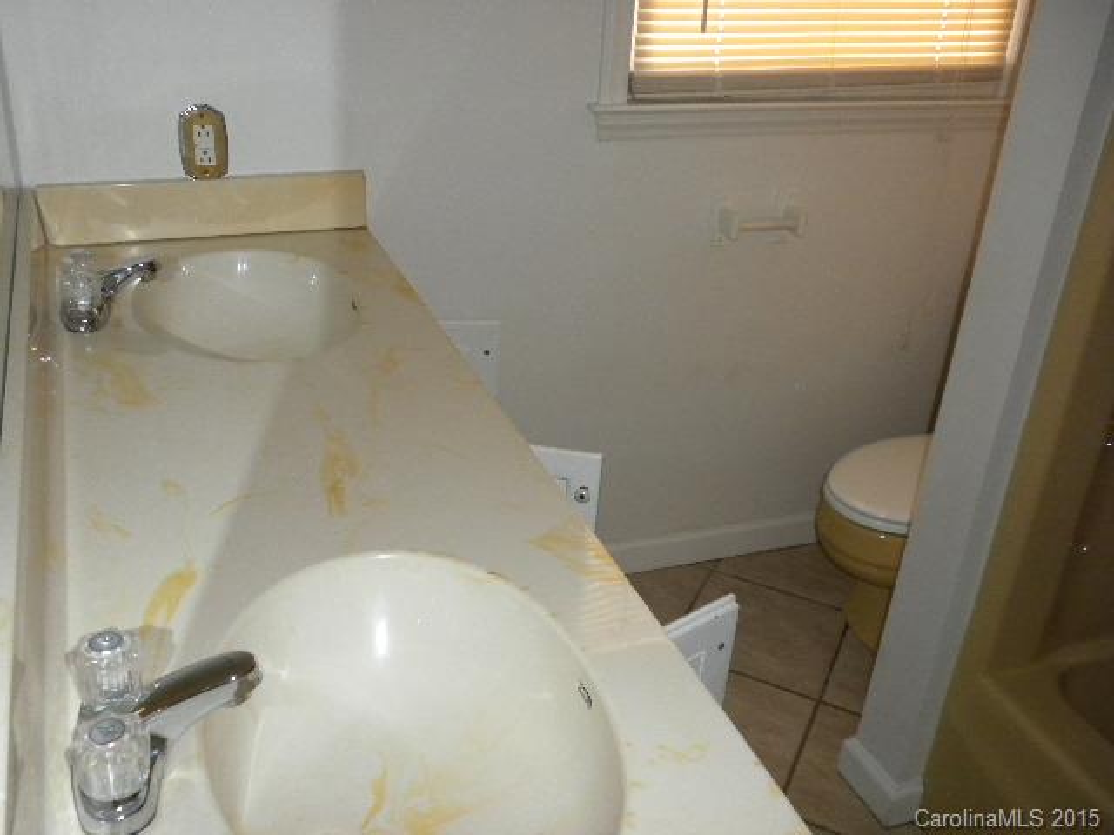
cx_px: 557
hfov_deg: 50.1
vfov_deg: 38.7
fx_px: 1191
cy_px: 418
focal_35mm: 37
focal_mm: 6.6
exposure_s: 1/30
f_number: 3.5
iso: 400
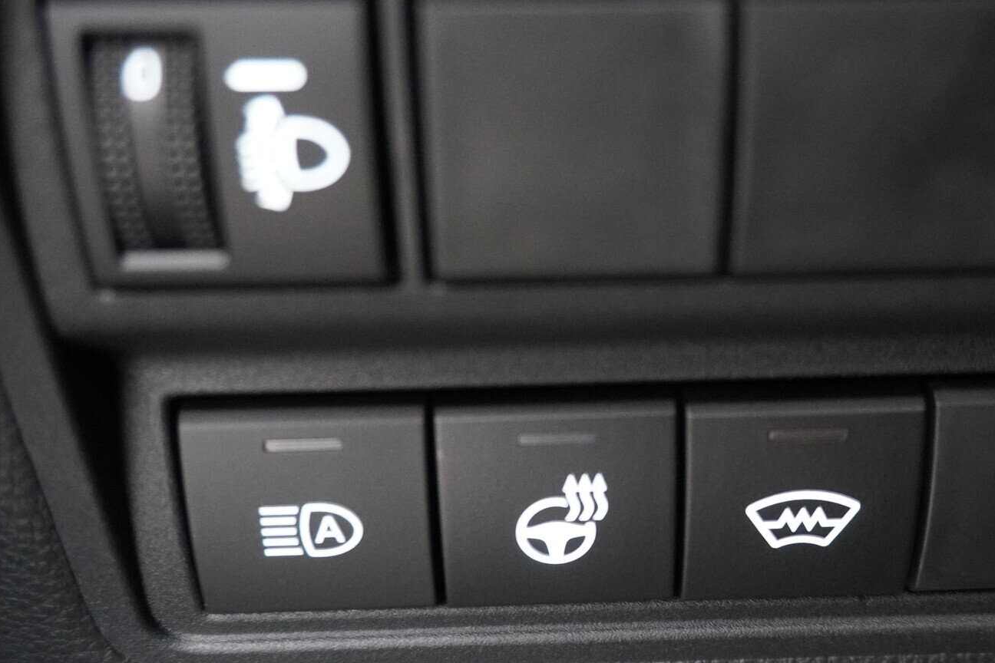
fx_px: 1244
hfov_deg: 43.4
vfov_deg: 29.8
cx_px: 590
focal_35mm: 45
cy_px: 396
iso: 6400
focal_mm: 24
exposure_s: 1/13
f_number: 4.5
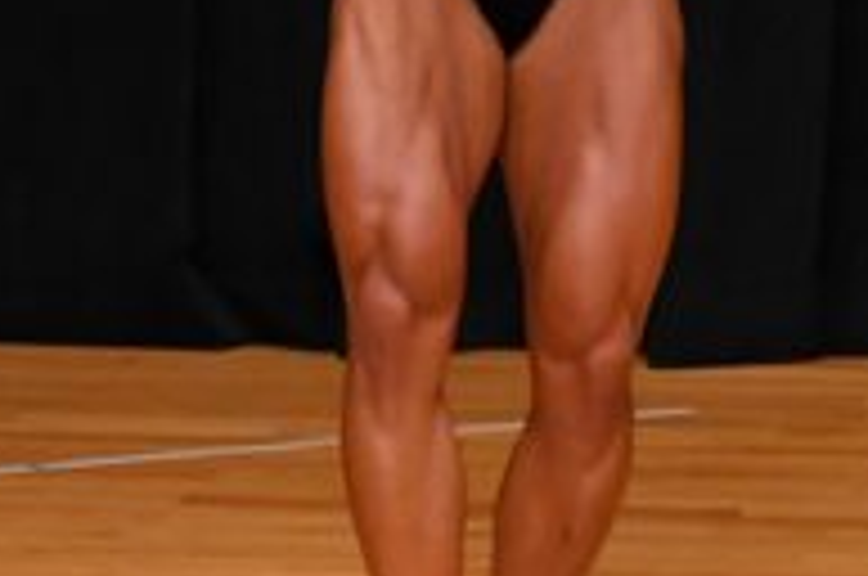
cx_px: 88
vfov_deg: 1.4
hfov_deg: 2.1
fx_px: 23228
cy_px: 94
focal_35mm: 965
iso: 3200
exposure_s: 1/400
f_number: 5.6
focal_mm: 160
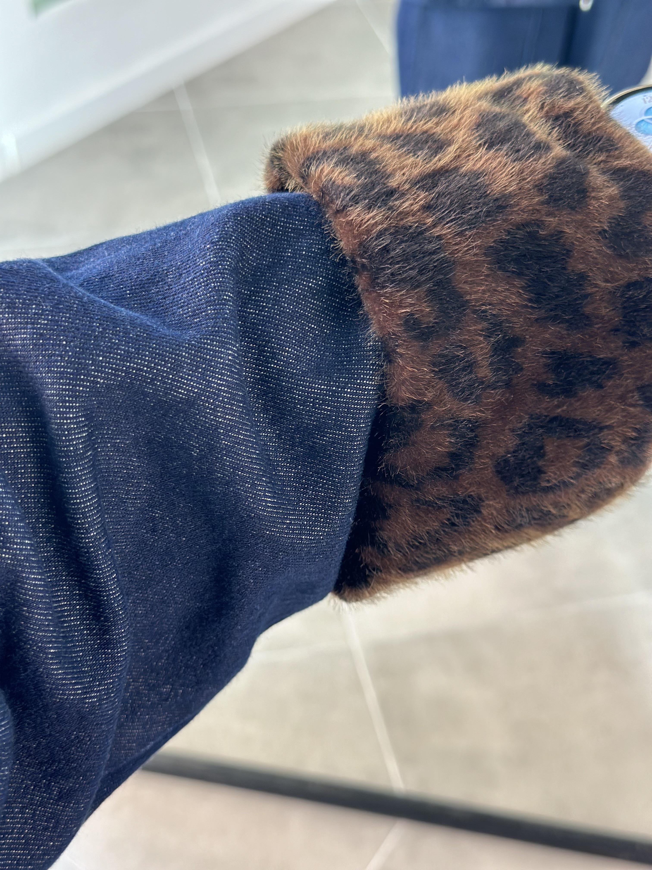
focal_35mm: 48
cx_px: 326
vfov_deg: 39.7
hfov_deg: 30.3
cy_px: 435
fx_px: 1205
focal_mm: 6.86
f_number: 1.78
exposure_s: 1/104
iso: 125
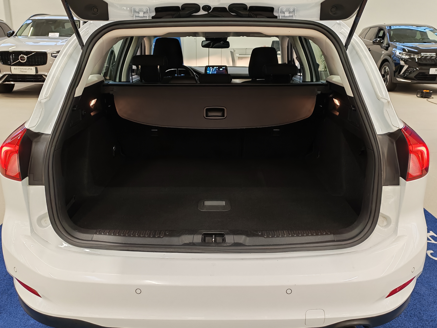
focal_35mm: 35
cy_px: 164
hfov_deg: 52.6
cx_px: 218
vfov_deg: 40.7
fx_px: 442
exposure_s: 1/100
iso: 629
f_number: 1.9
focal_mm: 6.12
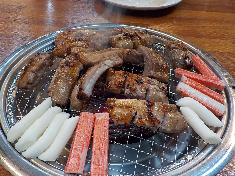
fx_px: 204
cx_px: 118
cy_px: 88
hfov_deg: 60.0
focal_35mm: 30
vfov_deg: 46.8
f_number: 3.3
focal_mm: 4.1
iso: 220
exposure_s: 1/30
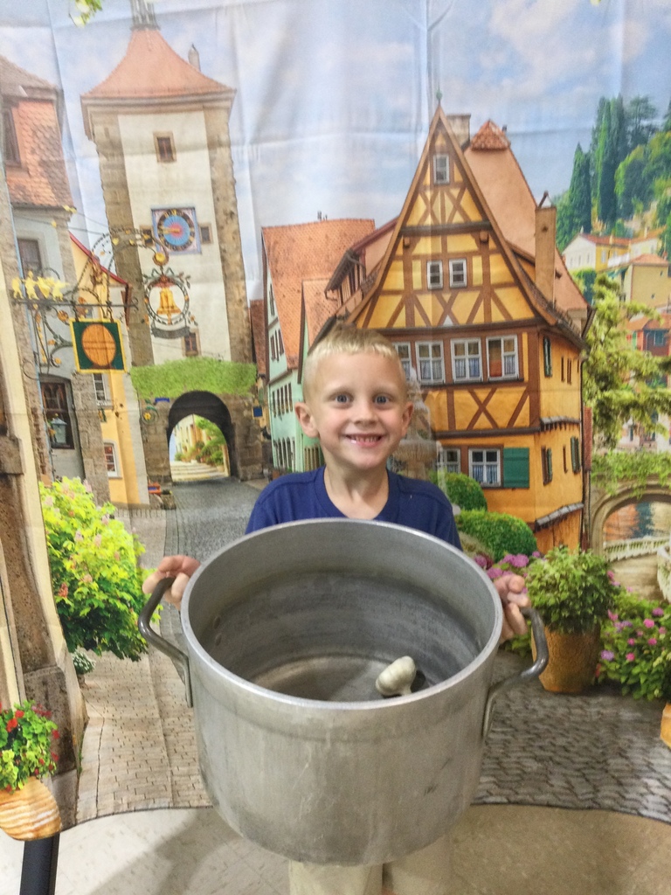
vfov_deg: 58.4
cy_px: 448
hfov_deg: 45.4
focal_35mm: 31
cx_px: 336
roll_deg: +1.0
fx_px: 801
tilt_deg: -19.1
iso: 64
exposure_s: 1/30
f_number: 2.4
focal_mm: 3.3
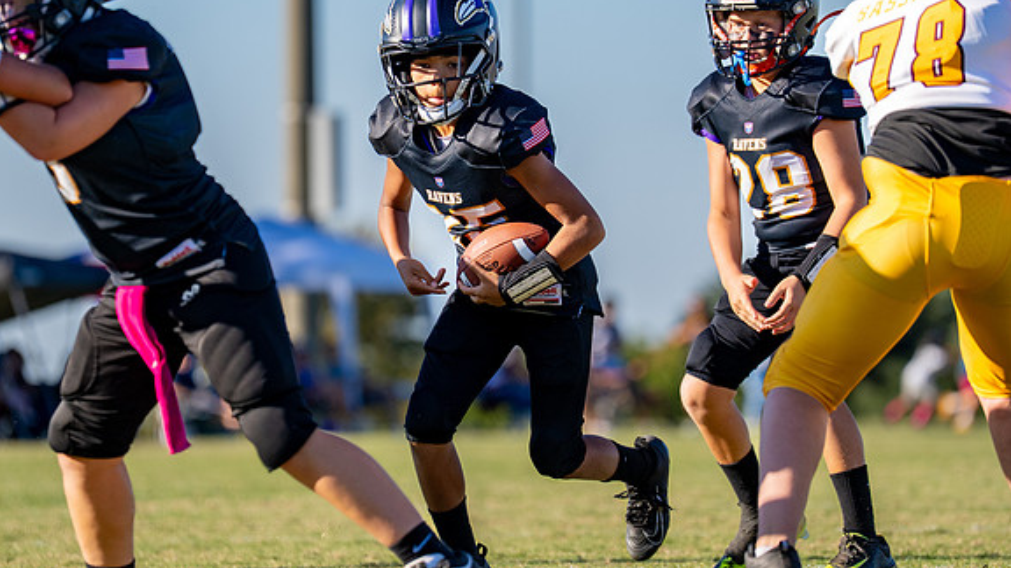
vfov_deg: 3.9
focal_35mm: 312
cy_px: 264
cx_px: 531
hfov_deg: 6.9
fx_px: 8364
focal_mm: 180
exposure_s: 1/2500
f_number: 2.8
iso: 160
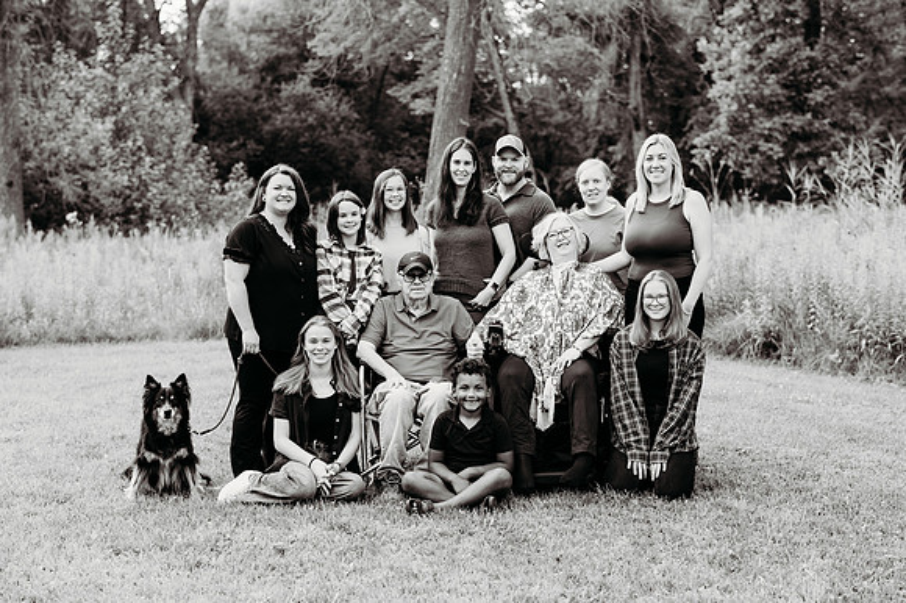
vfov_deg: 23.4
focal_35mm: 58
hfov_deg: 34.5
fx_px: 1459
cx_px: 453
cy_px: 302
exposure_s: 1/320
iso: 400
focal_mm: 58
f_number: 2.8
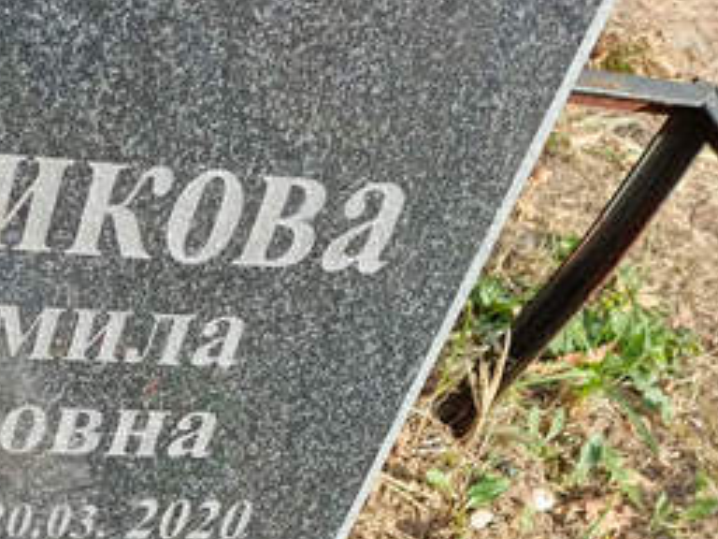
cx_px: 0
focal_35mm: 78
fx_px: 1618
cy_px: 750
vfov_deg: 17.4
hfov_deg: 23.9
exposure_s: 1/422
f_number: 1.69
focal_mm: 4.76
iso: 111
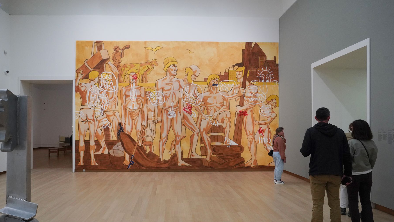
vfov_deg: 41.4
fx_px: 293
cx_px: 179
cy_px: 125
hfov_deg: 67.8
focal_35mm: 28
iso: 3200
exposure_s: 1/80
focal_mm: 24
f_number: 9
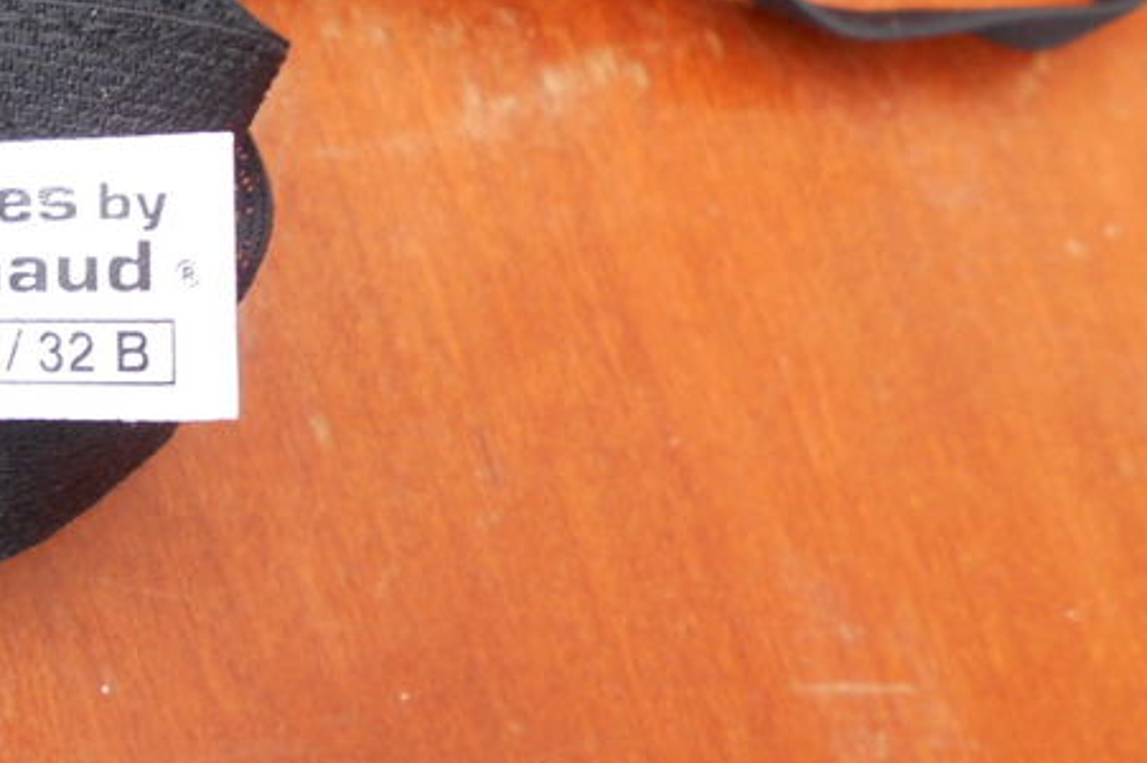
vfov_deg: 22.6
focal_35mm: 60
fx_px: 1910
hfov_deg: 30.9
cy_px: 392
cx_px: -15
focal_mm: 4.6
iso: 80
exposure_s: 1/30
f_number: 3.2
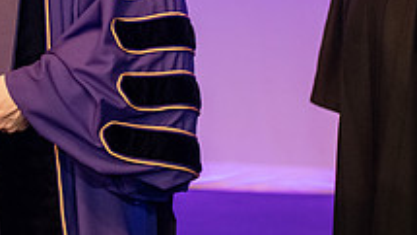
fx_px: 2190
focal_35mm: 198
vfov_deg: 6.1
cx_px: -134
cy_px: -86
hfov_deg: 10.6
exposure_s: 1/200
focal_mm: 70
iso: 3200
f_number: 4
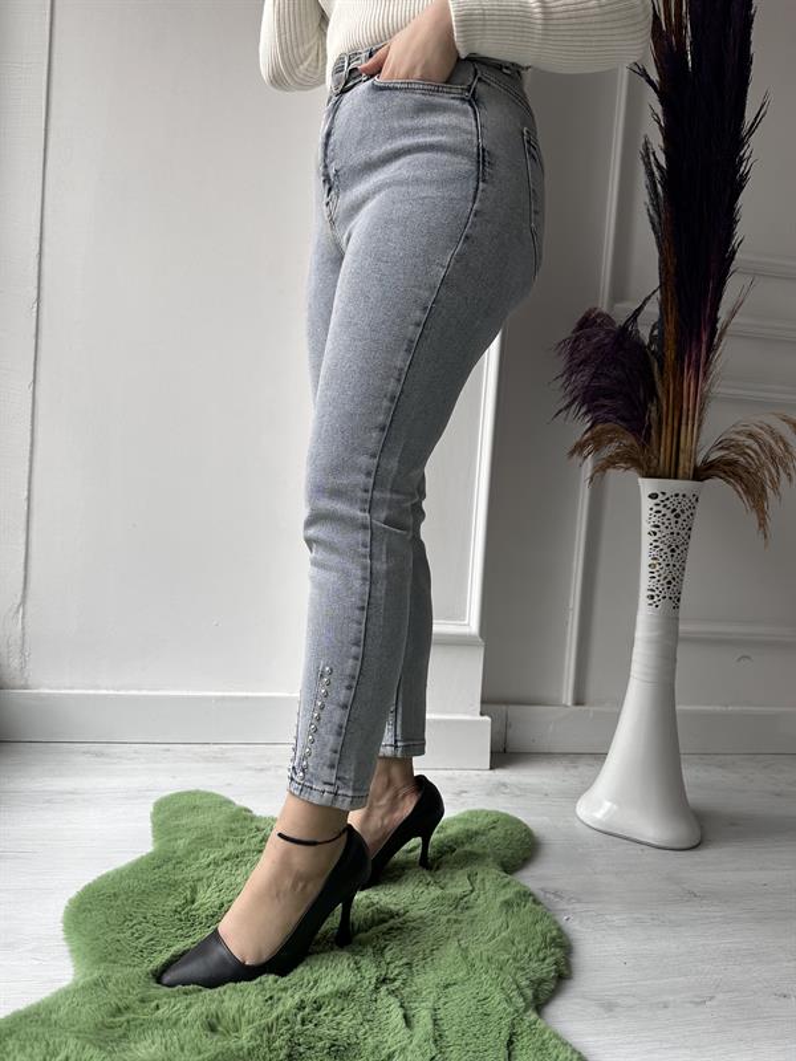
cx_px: 398
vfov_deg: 71.6
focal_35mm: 24
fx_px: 736
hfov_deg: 56.8
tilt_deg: -2.5
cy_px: 530
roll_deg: -3.8
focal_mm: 6.86
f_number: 1.78
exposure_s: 1/366
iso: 80
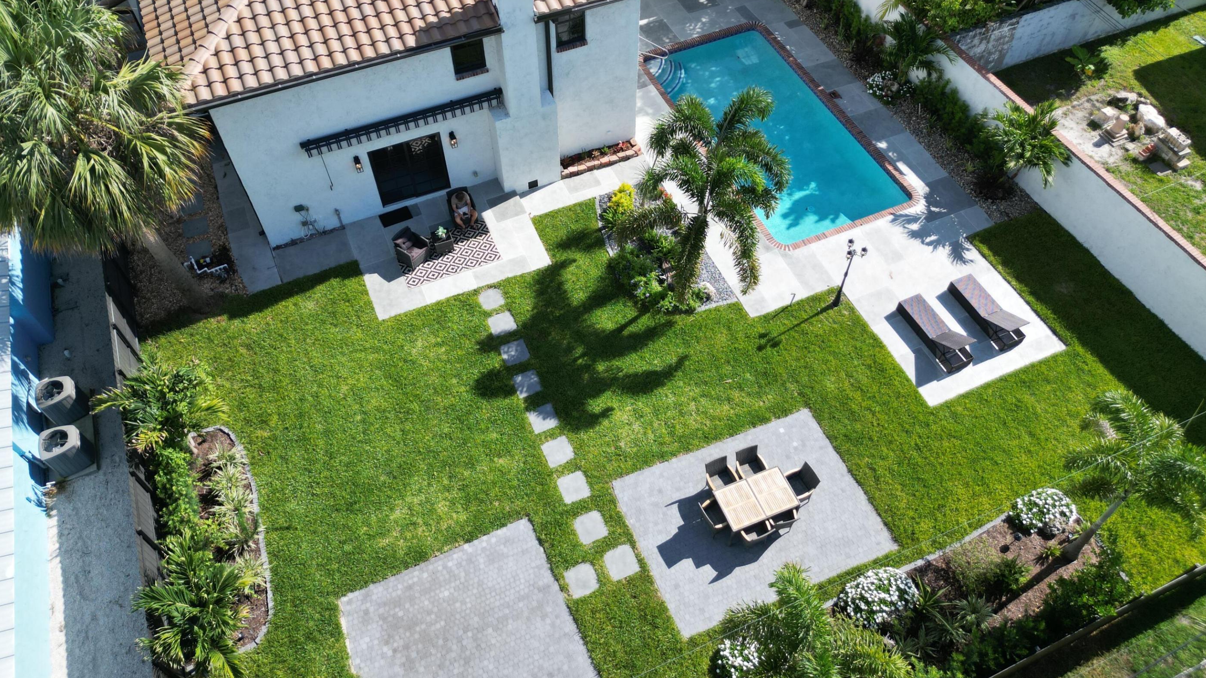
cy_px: 254
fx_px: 863
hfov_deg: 69.9
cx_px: 601
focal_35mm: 27
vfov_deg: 42.6
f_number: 1.7
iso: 150
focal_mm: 6.72
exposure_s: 1/2500
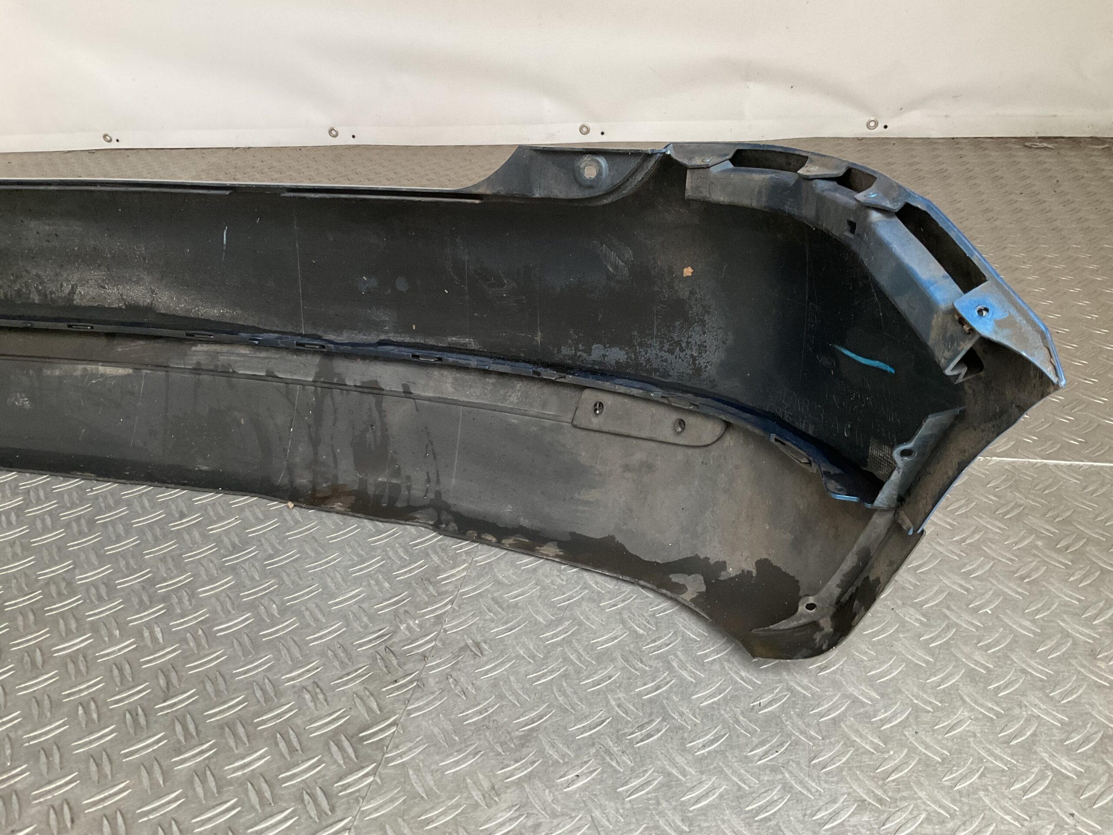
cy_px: 418
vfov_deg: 48.2
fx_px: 932
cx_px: 556
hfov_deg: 61.7
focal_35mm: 29
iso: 200
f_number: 1.8
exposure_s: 1/50
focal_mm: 3
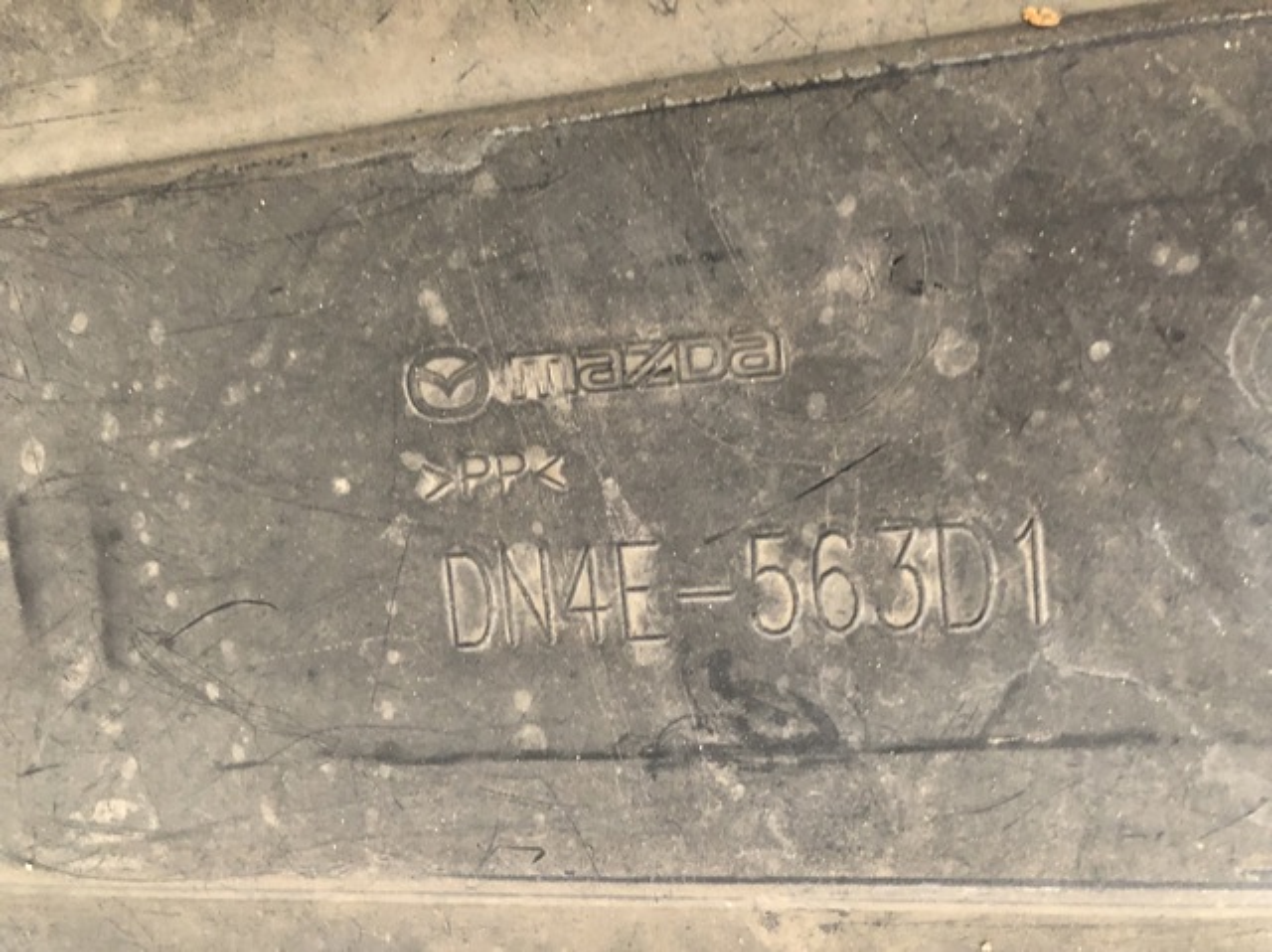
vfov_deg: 49.7
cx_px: 636
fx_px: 1028
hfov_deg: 63.5
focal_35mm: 28
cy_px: 476
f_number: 1.8
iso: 80
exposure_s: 1/6
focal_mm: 3.99
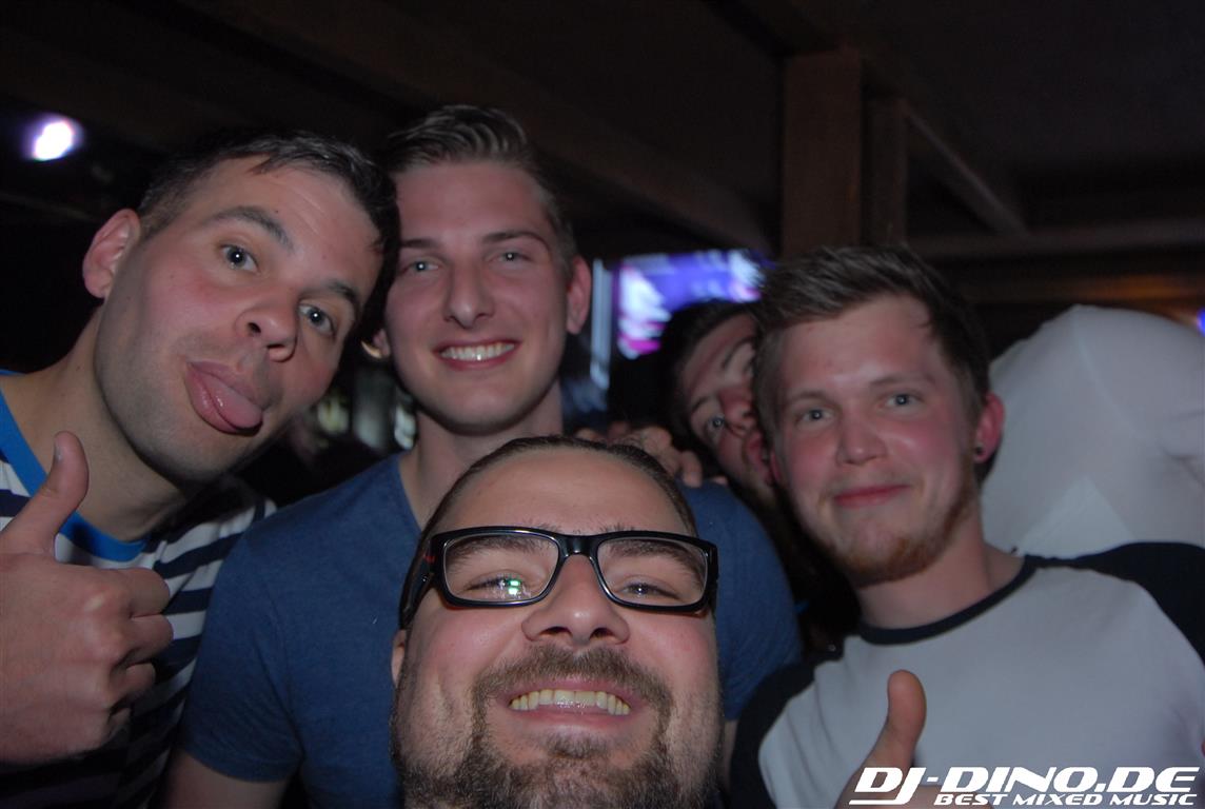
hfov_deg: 53.0
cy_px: 404
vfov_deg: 37.0
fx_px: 1208
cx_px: 602
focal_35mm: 36
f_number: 5.6
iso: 400
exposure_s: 1/6
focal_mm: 24
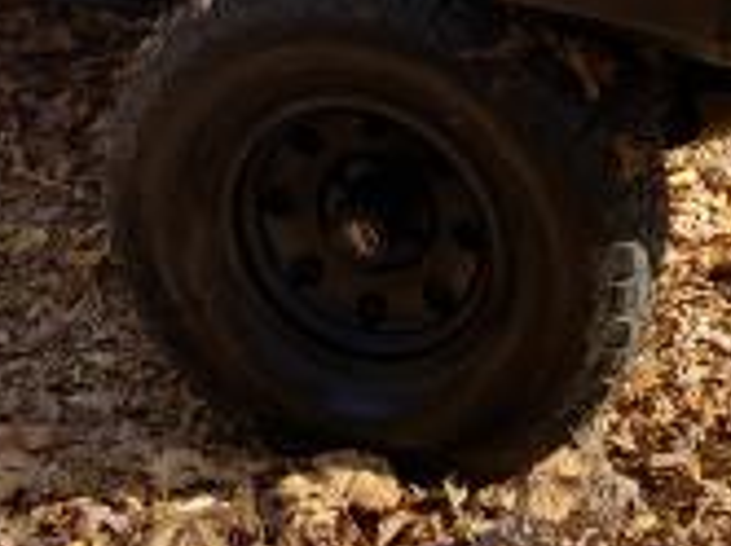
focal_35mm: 79
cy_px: -242
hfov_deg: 24.7
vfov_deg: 17.1
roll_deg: +1.0
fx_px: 1666
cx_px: 405
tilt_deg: -13.8
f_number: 1.8
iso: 32
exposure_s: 1/469
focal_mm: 4.25
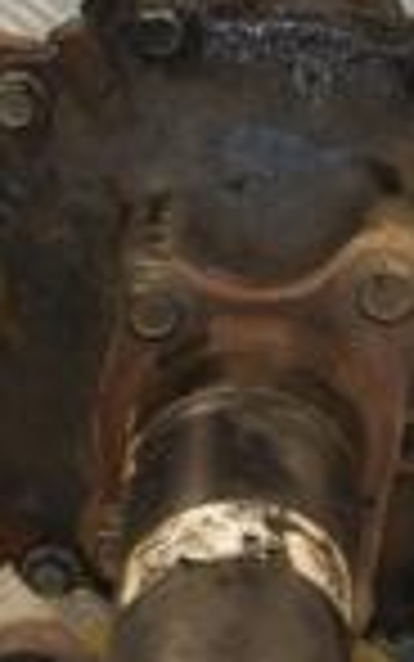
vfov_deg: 10.5
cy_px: 279
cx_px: 261
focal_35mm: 200
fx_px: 3607
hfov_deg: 6.6
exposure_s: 1/200
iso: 800
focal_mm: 32
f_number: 5
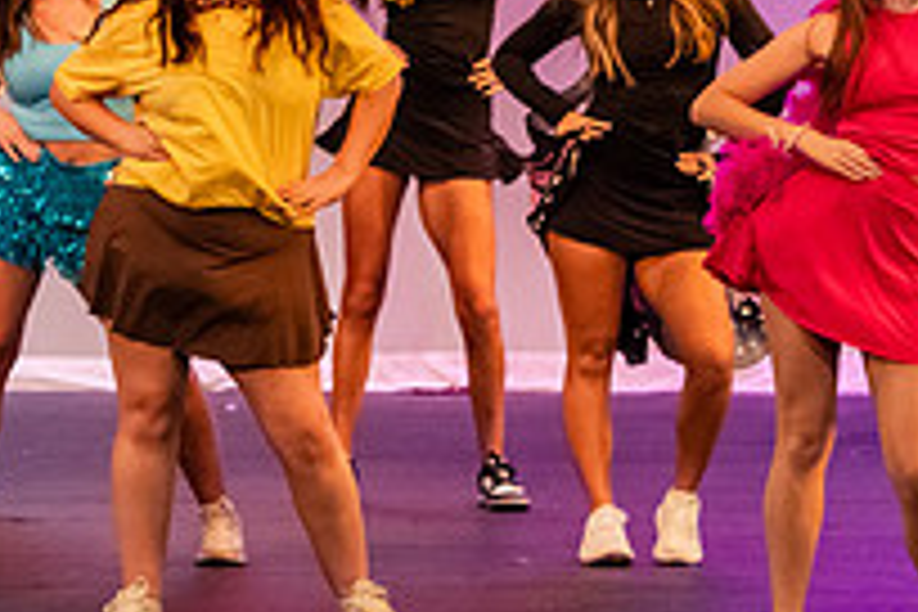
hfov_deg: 7.2
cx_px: 896
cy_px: -65
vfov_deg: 4.8
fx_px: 7267
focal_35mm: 285
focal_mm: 100
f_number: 3.2
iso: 4000
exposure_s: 1/320
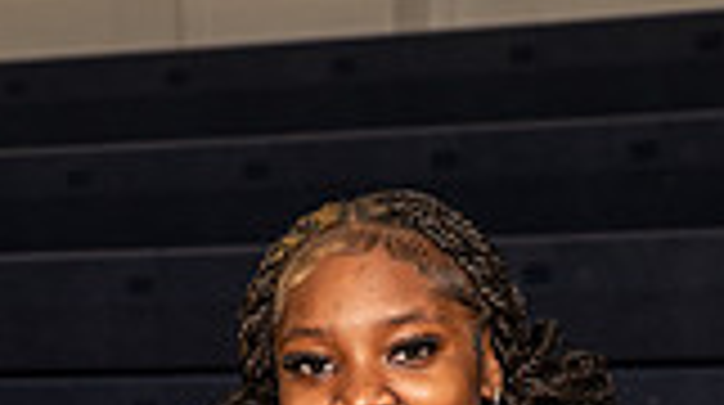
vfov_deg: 6.6
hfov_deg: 12.2
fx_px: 3374
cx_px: 346
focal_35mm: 176
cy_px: 936
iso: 320
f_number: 6.3
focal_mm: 60
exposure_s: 1/320
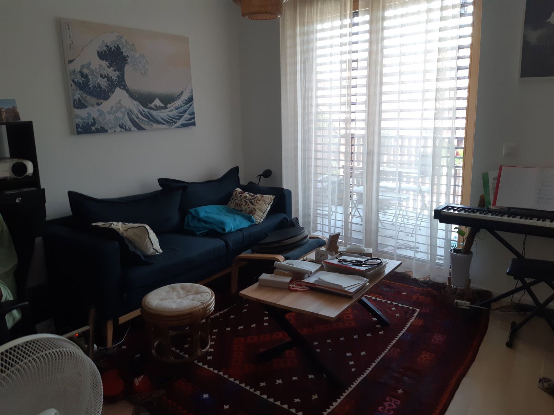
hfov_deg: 67.3
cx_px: 277
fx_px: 416
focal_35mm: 26
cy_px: 208
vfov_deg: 53.1
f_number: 1.7
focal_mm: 3.93
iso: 80
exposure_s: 1/50
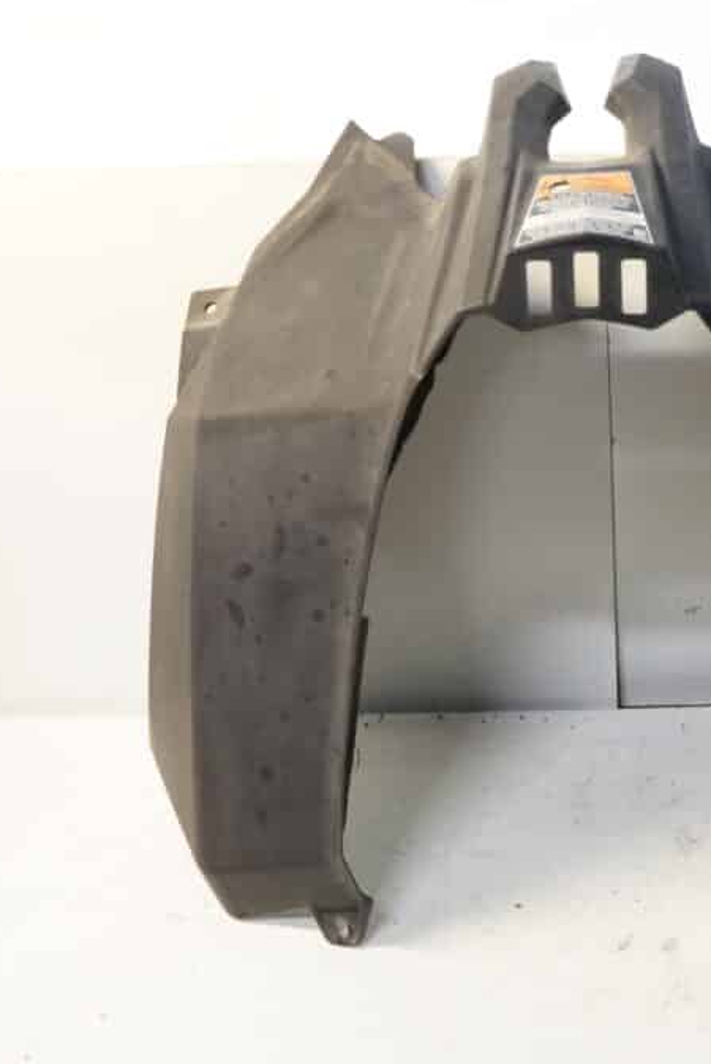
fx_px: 1213
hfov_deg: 30.7
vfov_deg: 47.4
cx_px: 684
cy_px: 530
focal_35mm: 41
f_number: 4.5
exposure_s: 1/60
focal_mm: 18
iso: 1600
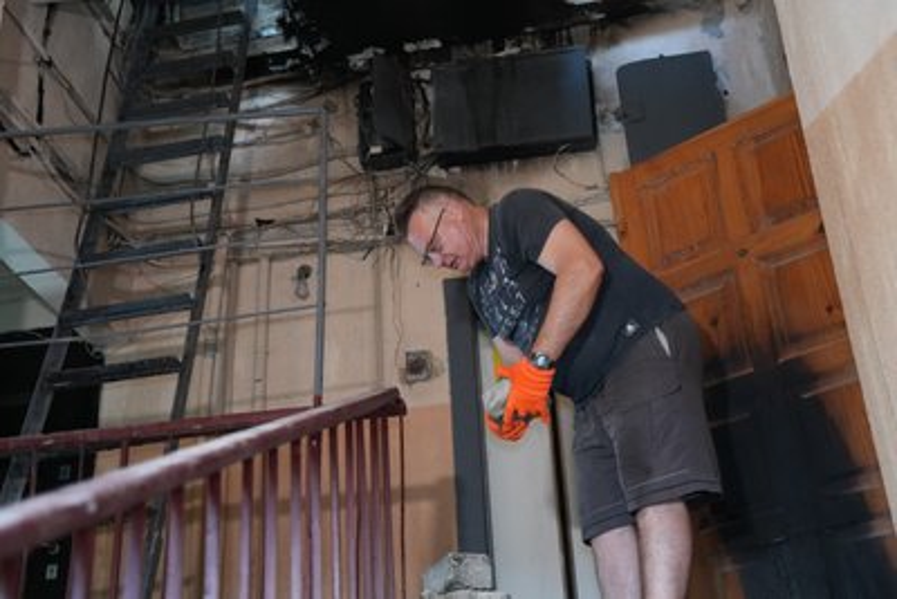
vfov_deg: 27.5
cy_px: 300
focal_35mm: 49
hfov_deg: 40.3
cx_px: 448
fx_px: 1221
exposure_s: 1/50
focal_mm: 49
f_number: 2.8
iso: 5000
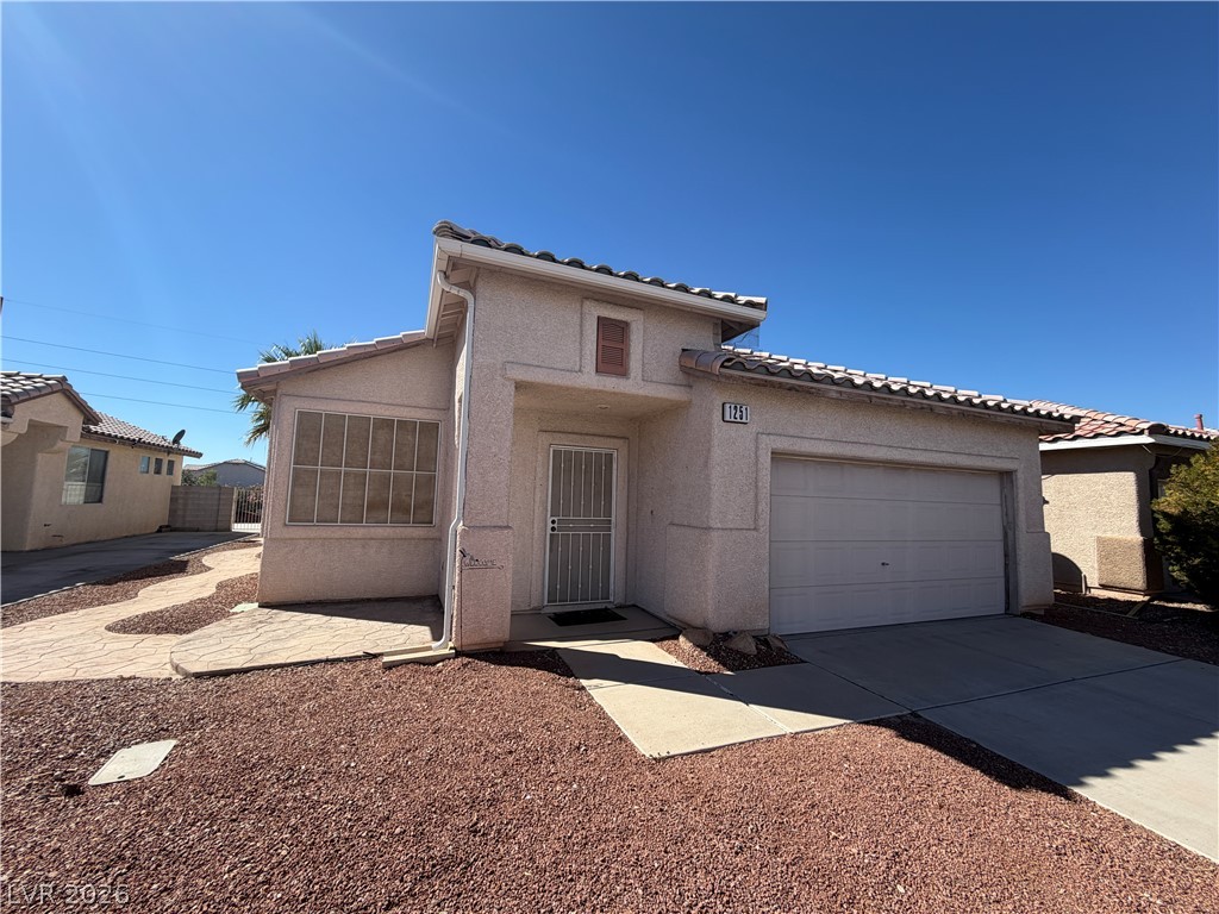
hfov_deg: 102.1
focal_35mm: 14
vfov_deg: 85.7
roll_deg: -1.0
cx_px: 610
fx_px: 493
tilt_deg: +6.8
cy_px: 457
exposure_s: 1/779
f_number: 2.2
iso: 20
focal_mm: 2.22
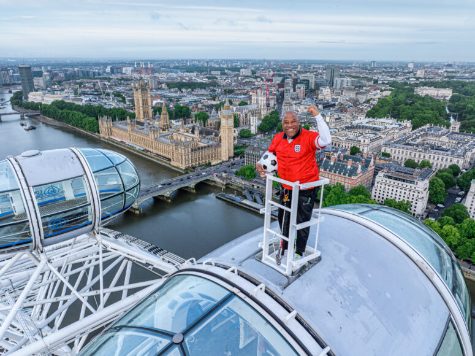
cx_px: 238
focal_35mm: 24
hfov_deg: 71.6
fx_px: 329
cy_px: 178
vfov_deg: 56.7
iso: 100
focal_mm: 12.29
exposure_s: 1/80
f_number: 3.2
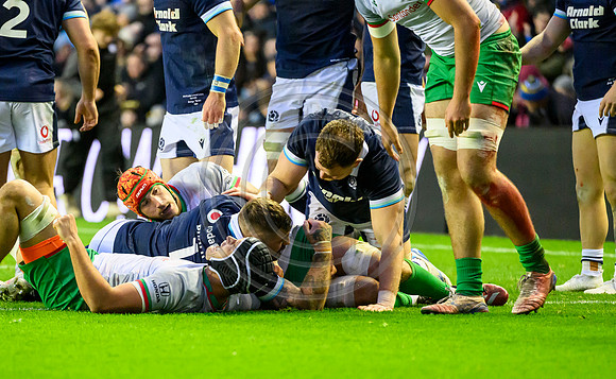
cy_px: 297
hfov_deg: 6.7
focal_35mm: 314
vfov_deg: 4.1
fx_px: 5243
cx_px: 237
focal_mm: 200
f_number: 2.8
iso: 6400
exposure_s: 1/1250
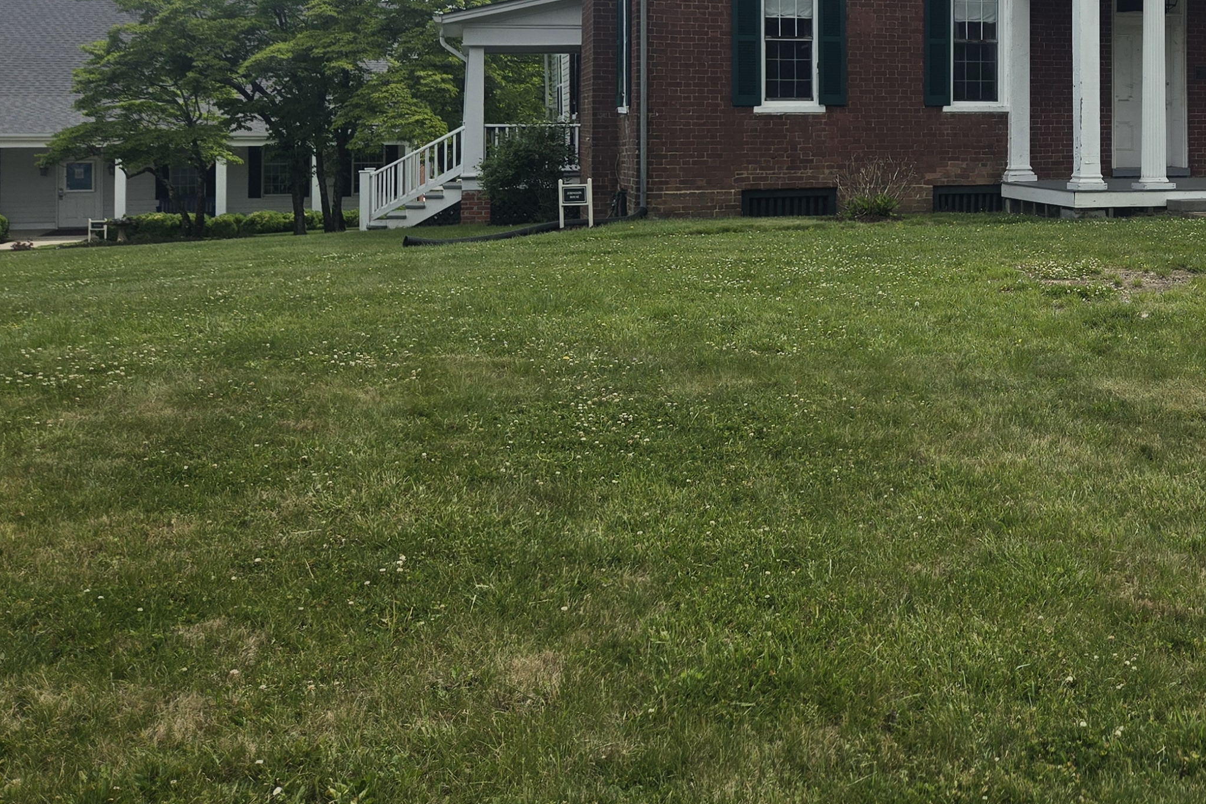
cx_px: 1041
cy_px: 89
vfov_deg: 27.7
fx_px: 1574
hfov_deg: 39.5
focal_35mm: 47
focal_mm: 5.4
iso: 25
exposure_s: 1/1563
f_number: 1.8
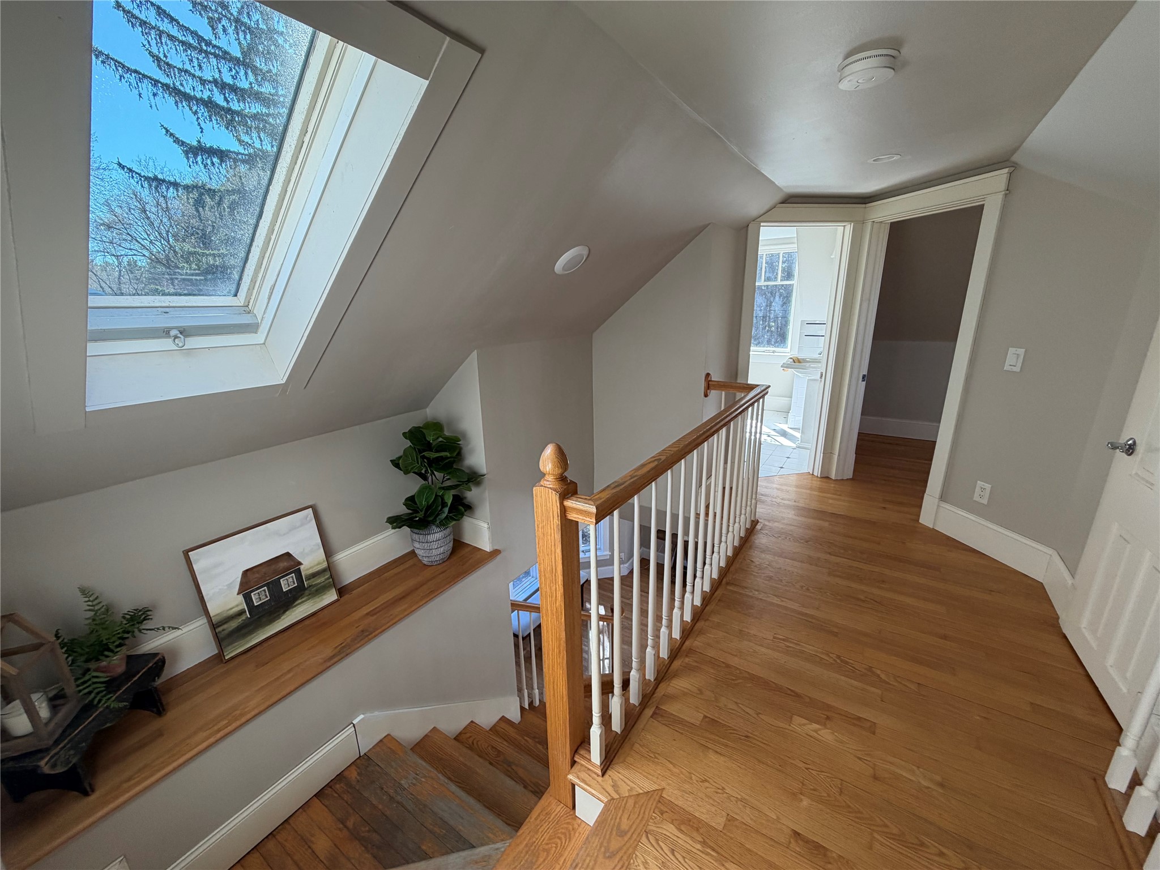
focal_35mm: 14
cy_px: 435
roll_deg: +2.1
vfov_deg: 85.7
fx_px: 469
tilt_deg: -15.9
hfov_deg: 102.1
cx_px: 580
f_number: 2.2
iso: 64
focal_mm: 2.22
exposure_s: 1/120
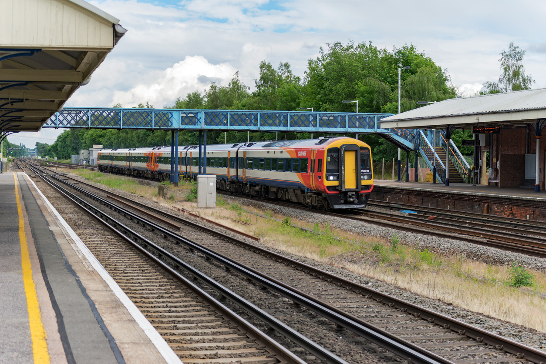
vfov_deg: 19.5
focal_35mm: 70
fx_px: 1062
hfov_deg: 28.8
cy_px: 182
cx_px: 273
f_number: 4
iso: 160
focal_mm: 70
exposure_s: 1/640
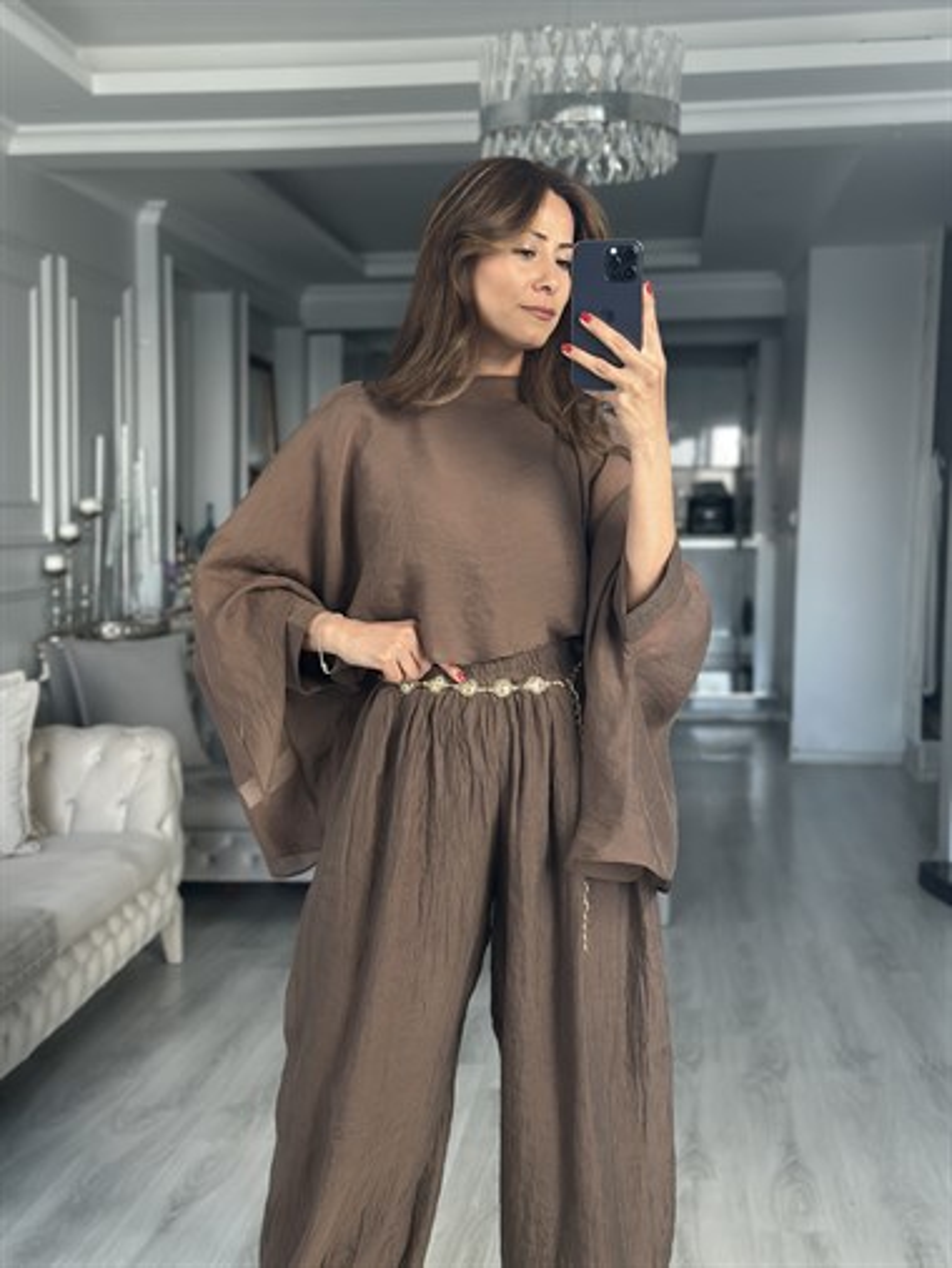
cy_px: 634
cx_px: 476
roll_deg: +0.4
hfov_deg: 30.3
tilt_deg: -18.9
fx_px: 1759
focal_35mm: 48
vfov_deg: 39.6
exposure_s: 1/60
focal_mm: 6.86
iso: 160
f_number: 1.78
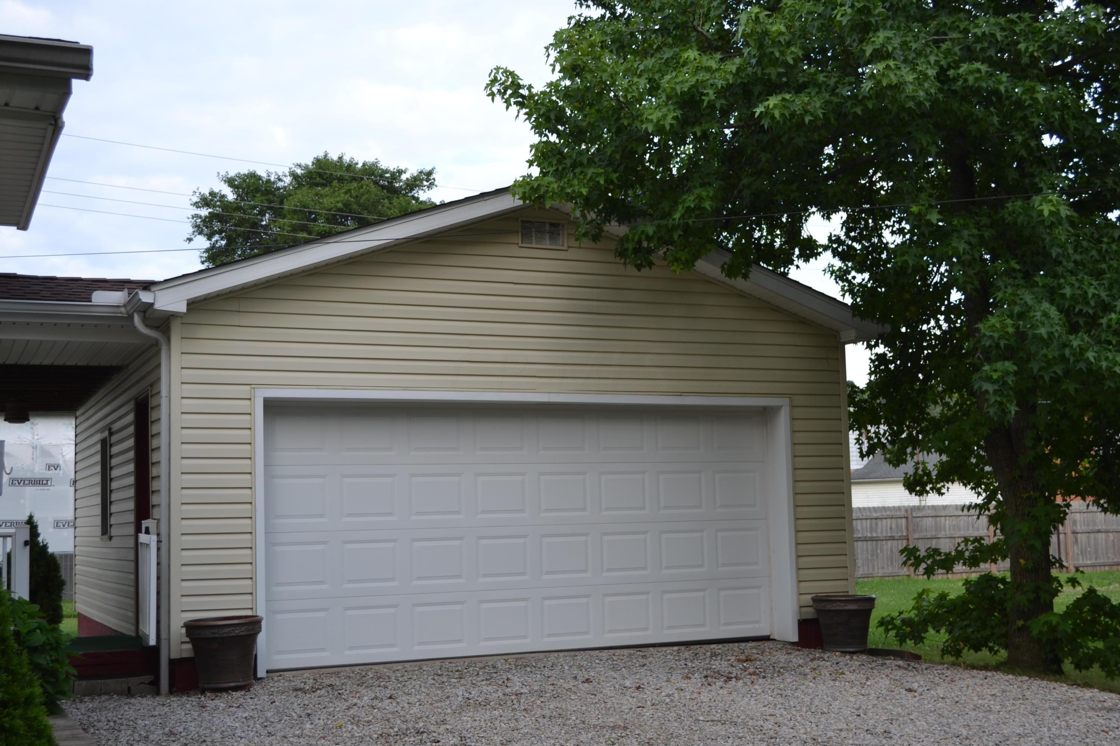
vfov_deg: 30.8
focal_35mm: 44
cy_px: 373
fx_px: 1353
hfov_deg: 45.0
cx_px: 560
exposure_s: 1/125
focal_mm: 29
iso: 100
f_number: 5.6
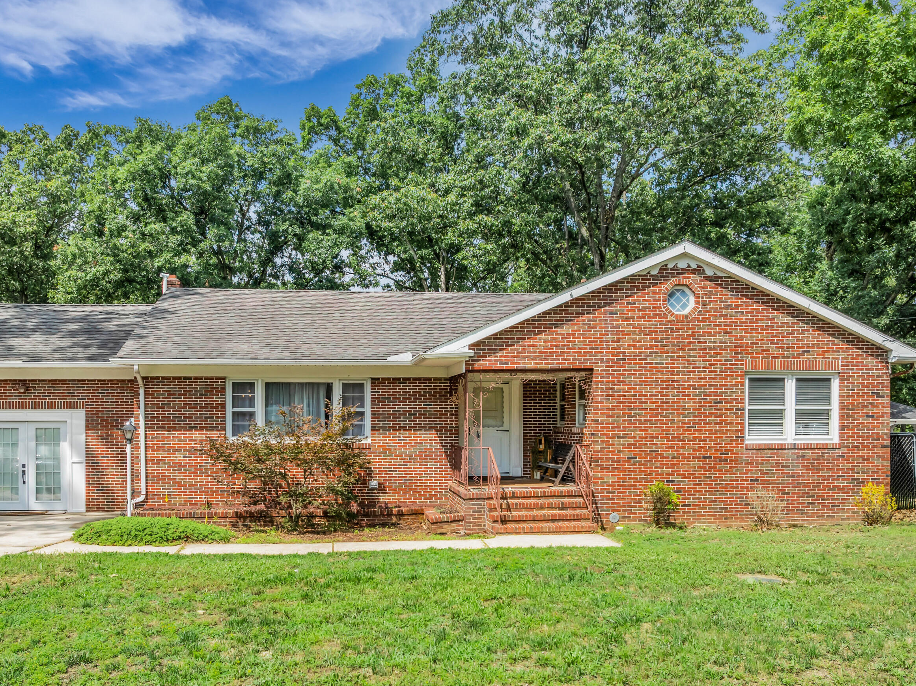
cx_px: 411
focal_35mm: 31
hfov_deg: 58.3
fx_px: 820
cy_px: 433
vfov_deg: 45.0
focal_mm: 12.29
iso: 120
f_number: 2.8
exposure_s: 1/2000
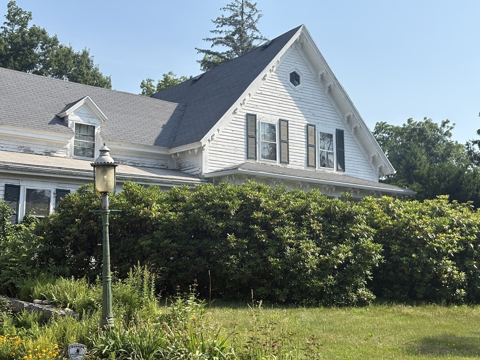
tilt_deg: +11.5
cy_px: 180
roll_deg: +0.6
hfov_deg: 36.8
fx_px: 721
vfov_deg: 28.0
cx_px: 240
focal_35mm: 52
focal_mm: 5.96
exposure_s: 1/2283
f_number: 1.6
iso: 32
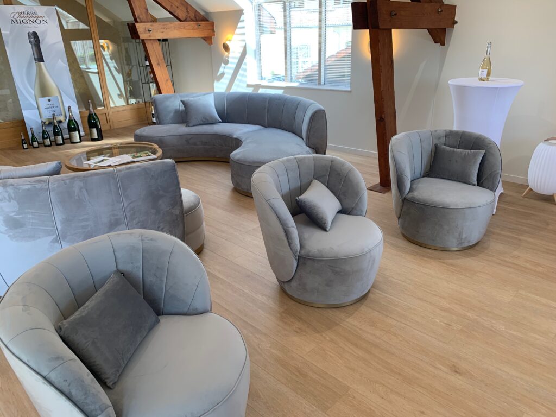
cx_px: 278
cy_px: 208
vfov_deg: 53.1
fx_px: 418
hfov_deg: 67.3
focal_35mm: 26
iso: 50
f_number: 1.8
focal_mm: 4.25
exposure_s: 1/121
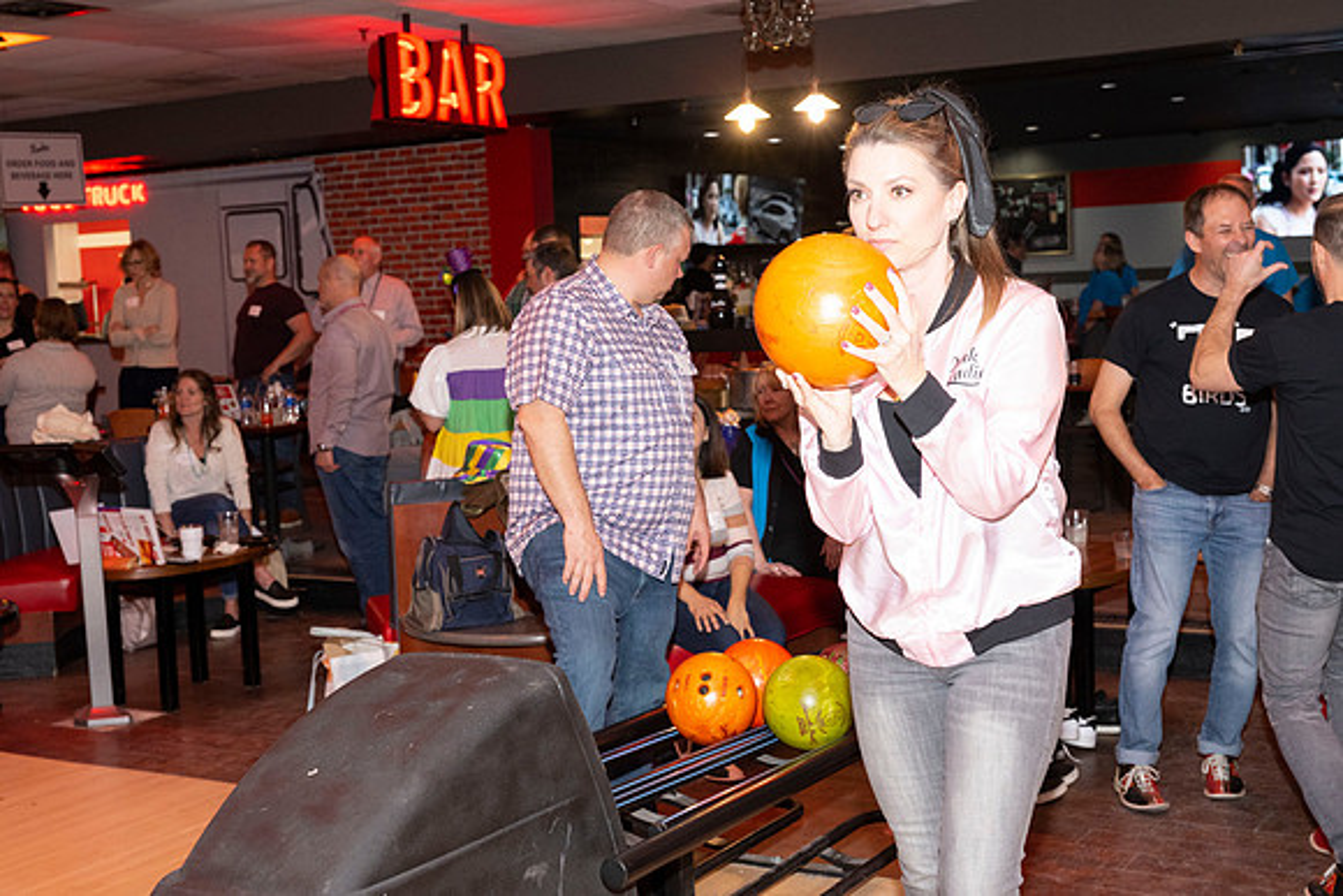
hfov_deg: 42.7
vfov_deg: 29.3
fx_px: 1716
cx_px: 672
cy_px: 448
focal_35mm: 46
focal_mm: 46
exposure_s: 1/100
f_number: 5.6
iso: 2000
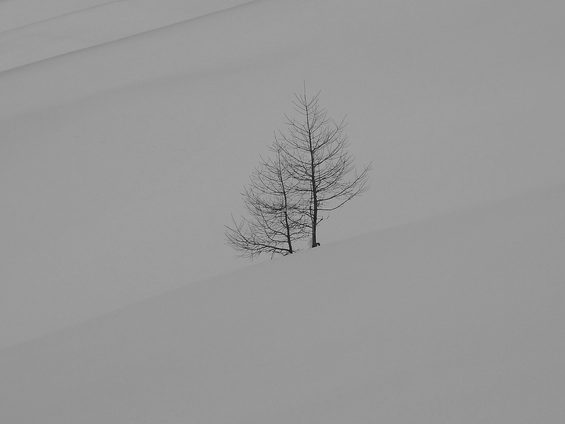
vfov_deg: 17.2
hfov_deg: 22.8
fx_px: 1404
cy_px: 212
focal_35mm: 86
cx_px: 282
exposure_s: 1/800
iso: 80
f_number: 4
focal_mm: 12.8
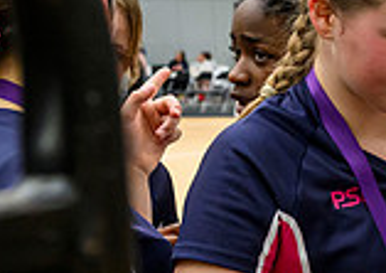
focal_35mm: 150
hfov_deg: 11.7
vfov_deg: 9.5
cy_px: 189
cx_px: 834
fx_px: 1639
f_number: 5
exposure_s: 1/320
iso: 4000
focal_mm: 35
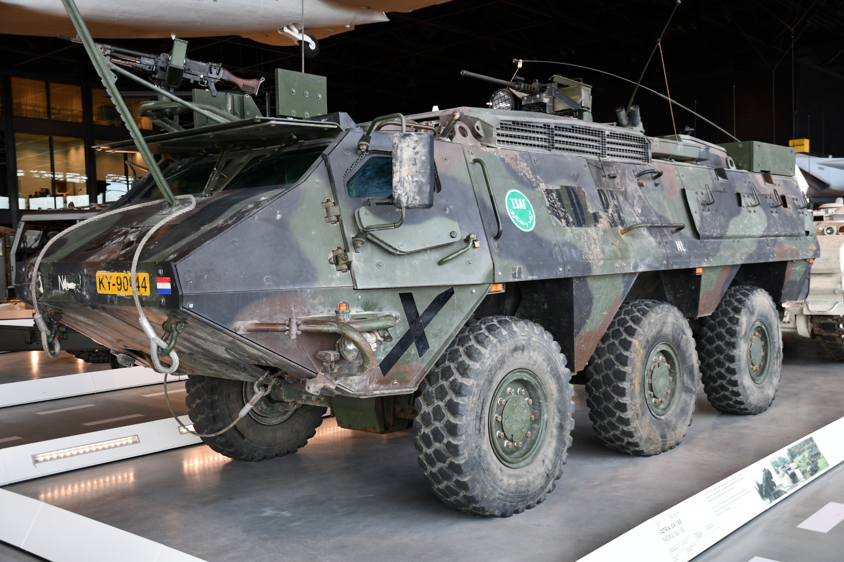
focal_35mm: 36
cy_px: 281
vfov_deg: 36.9
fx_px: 844
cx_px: 422
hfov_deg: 53.1
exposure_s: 1/30
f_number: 3
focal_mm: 24
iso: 200
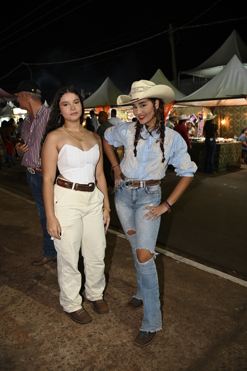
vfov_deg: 63.7
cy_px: 186
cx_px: 124
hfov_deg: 44.9
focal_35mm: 29
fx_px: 299
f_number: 4
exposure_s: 1/60
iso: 2200
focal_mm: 29
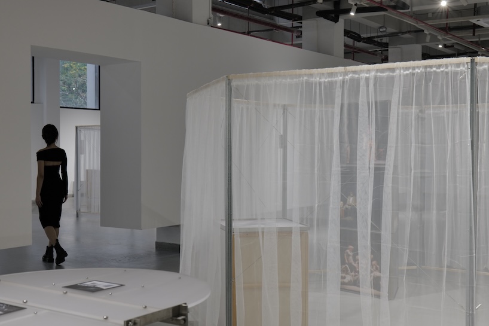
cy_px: 163
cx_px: 244
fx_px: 679
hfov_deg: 39.6
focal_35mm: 50
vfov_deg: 27.0
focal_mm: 50
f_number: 8
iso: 1250
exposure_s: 1/100
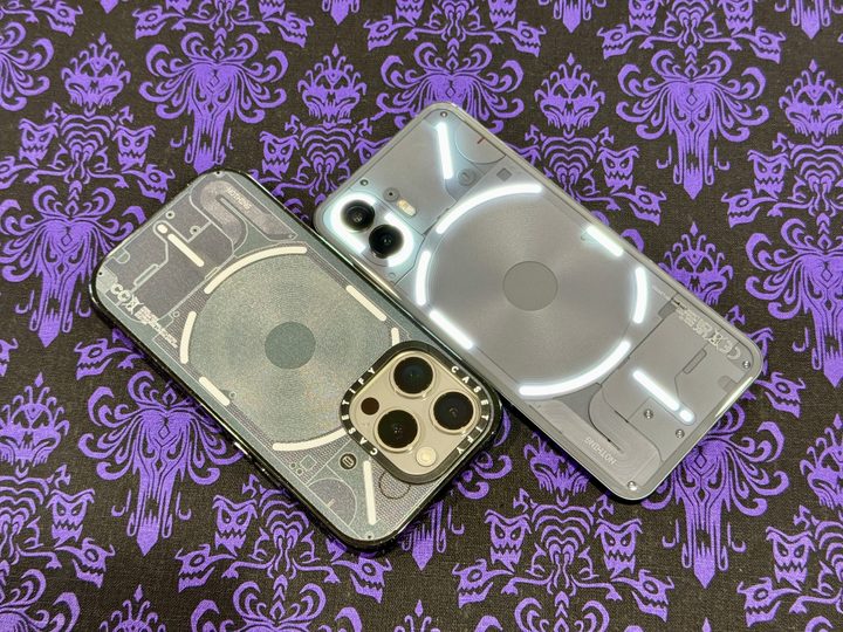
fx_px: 1169
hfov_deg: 39.7
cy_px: 316
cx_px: 422
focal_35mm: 48
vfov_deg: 30.3
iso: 250
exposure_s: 1/43
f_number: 1.78
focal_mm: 6.86
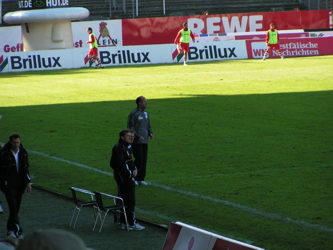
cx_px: 166
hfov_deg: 7.6
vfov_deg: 5.7
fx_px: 2492
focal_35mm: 259
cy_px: 125
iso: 64
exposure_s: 1/320
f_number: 3.5
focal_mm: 39.6
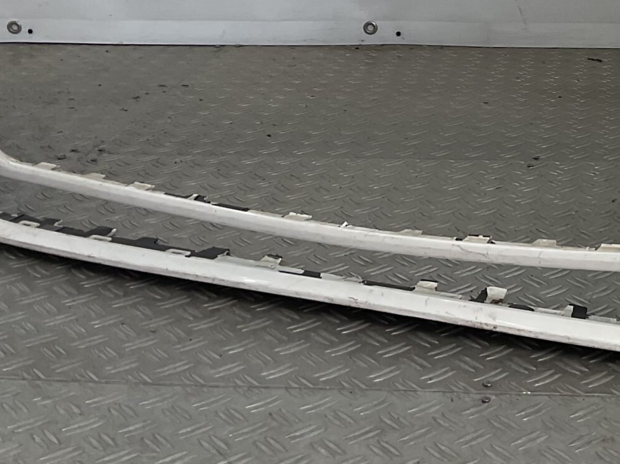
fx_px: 1343
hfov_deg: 25.1
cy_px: -57
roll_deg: -1.5
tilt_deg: -10.6
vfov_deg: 18.8
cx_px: 579
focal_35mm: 75
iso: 16
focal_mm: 3
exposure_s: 1/397
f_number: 1.8
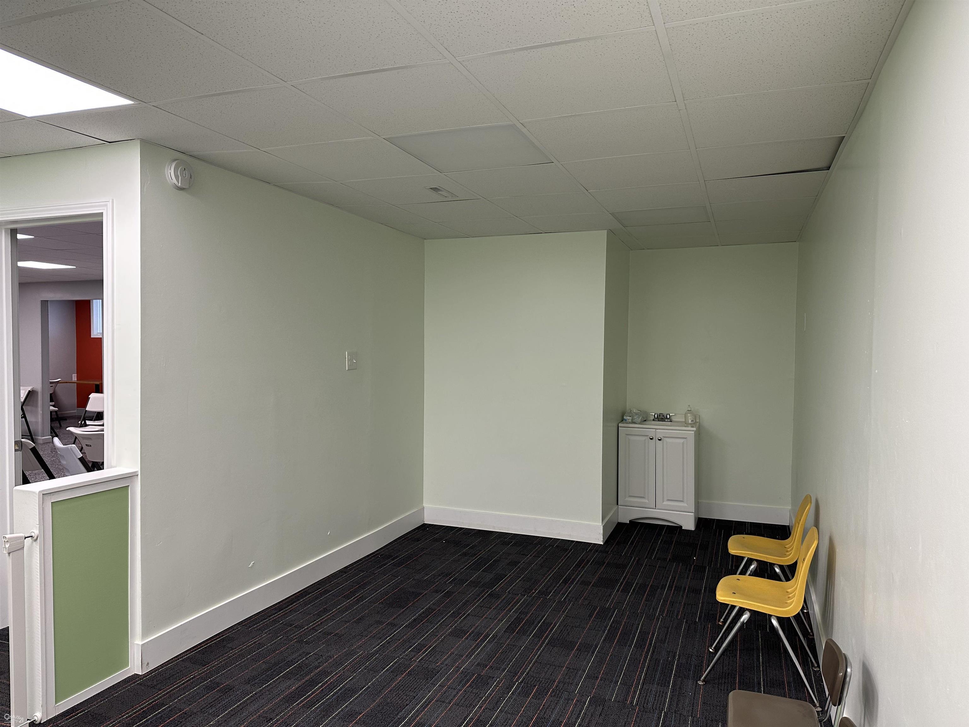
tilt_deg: -2.6
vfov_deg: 56.8
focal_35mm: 24
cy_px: 364
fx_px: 672
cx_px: 484
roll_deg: -0.5
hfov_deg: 71.6
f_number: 1.78
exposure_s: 1/120
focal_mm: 6.86
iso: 125
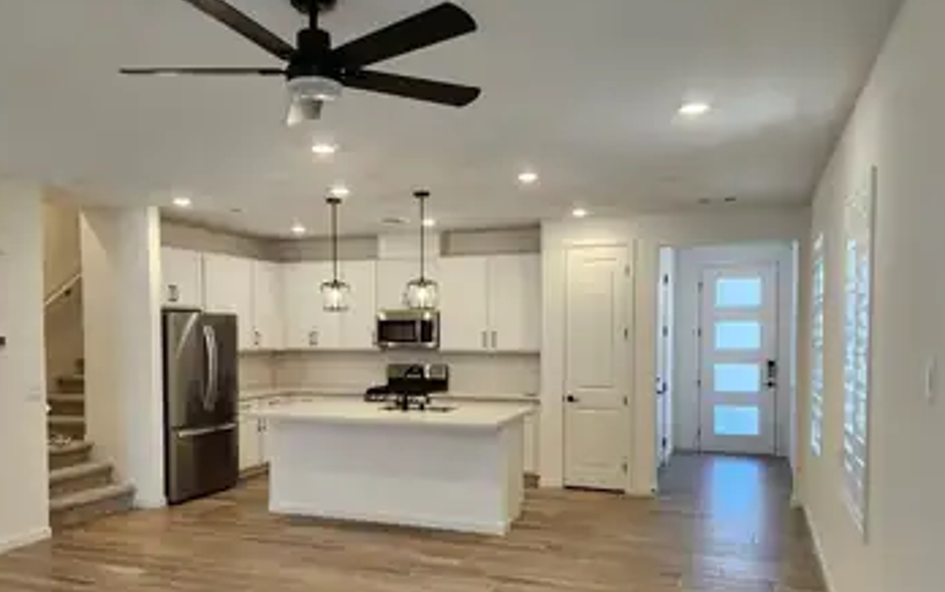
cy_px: 364
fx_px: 722
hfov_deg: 66.4
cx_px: 464
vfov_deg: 44.3
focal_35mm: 28
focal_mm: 5.54
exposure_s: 1/120
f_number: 1.8
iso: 160
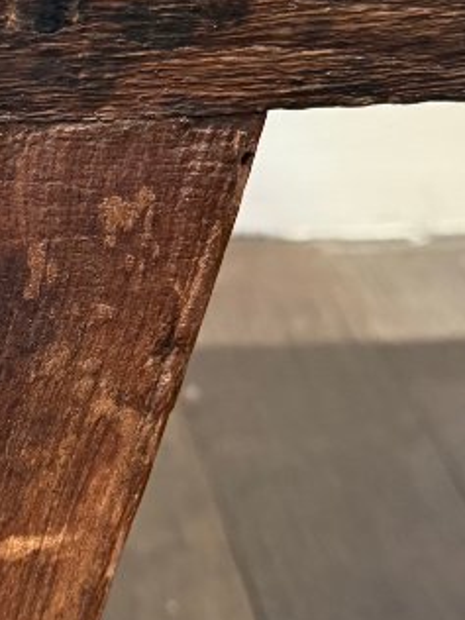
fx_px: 1630
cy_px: 314
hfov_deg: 15.9
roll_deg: -0.8
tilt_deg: -29.8
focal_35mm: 91
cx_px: -12
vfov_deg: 21.5
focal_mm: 6.76
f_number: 1.78
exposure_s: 1/50
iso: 640
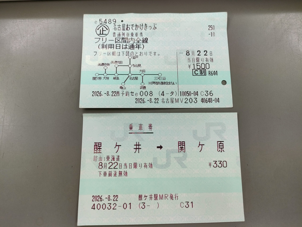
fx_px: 236
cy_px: 114
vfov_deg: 51.4
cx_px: 151
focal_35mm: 27
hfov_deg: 65.3
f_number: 1.7
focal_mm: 4.73
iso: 184
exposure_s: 1/50
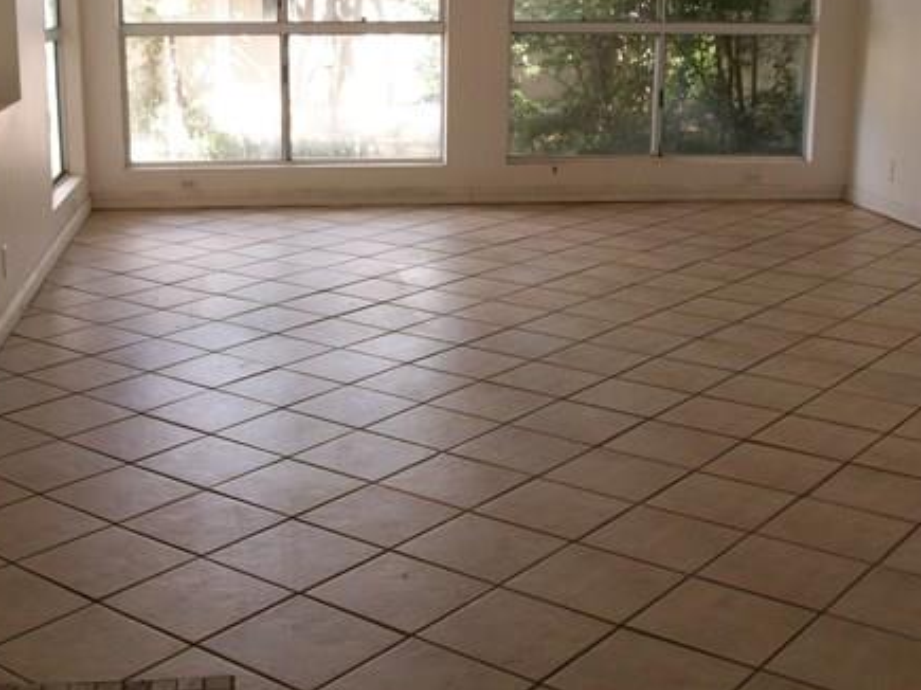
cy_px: 337
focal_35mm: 50
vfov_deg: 29.1
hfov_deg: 38.2
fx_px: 1330
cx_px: 413
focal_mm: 5.7
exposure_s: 1/71
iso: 64
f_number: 2.8
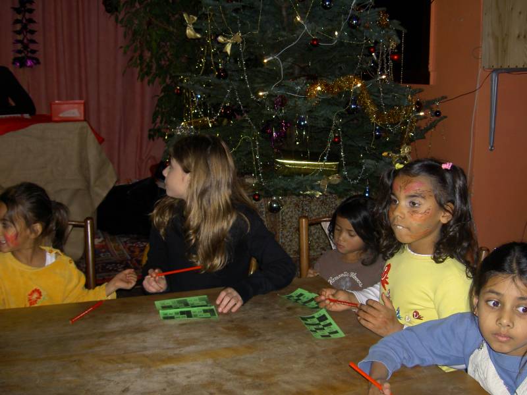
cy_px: 198
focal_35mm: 39
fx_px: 594
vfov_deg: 36.8
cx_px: 264
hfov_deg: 47.9
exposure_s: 1/60
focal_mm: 8
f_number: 2.8
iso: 100
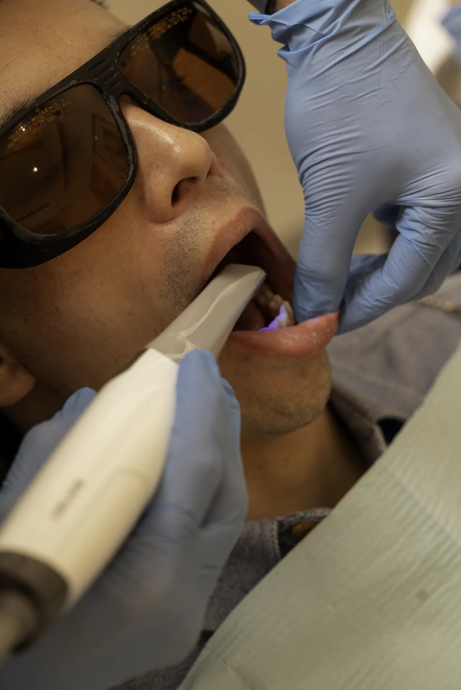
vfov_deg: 28.1
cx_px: 230
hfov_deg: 18.9
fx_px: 1381
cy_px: 345
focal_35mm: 72
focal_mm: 72
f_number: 4.5
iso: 500
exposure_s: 1/250
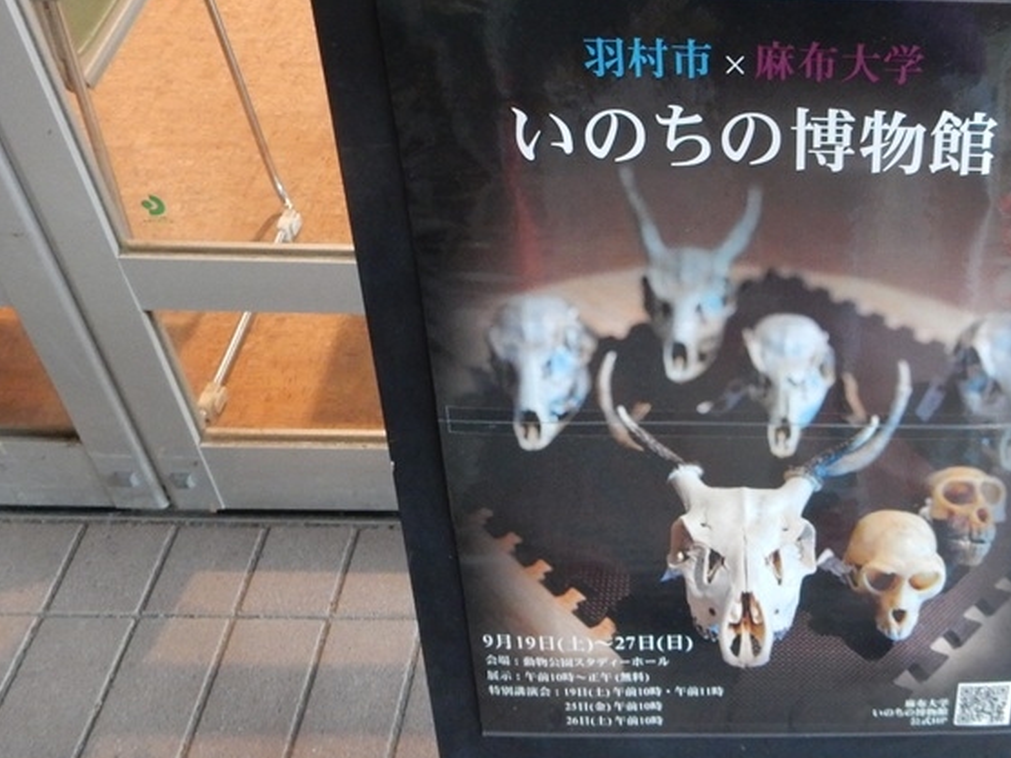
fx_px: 1314
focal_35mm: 45
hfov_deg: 39.9
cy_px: 485
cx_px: 849
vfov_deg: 32.0
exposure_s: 1/8
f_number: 3.7
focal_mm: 4.5
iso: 450
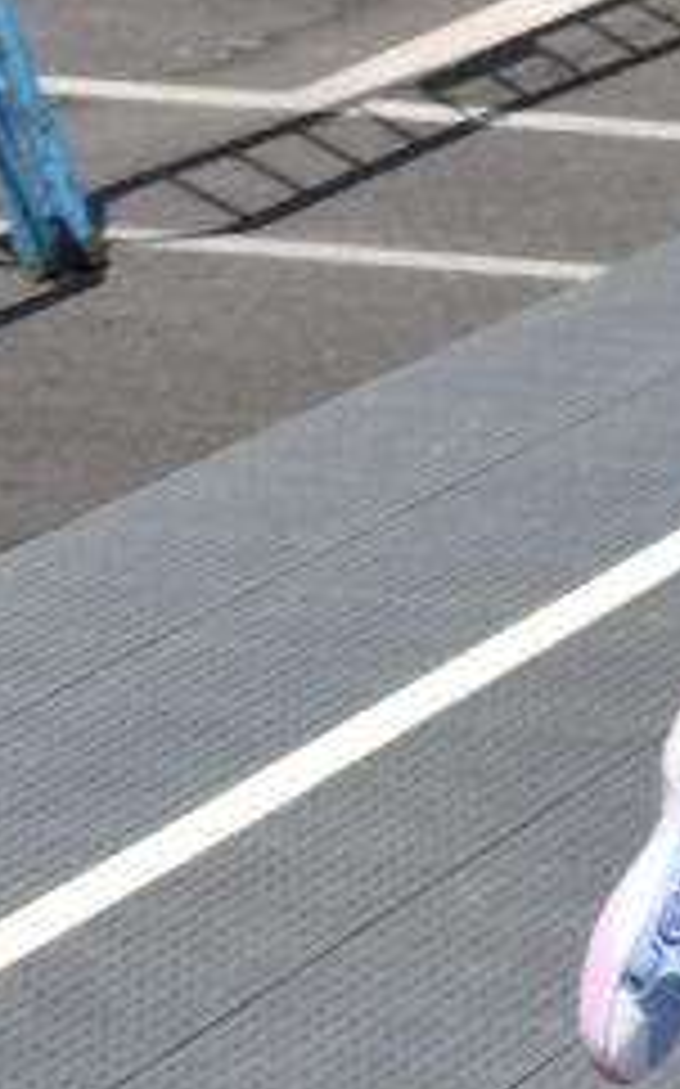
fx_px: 9975
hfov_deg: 3.8
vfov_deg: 6.2
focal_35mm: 336
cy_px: -88
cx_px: 1819
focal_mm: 52
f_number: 9
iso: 100
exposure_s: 1/320
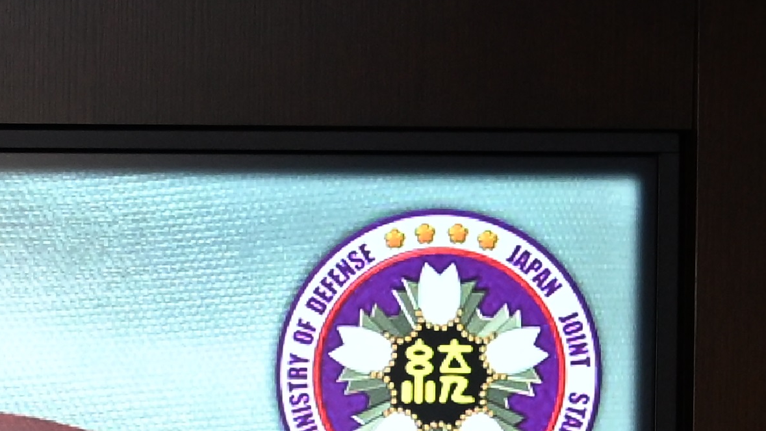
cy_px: 1244
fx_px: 2620
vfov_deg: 8.2
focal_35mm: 129
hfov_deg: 14.4
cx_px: -661
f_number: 5.6
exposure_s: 1/160
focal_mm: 24
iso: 2000
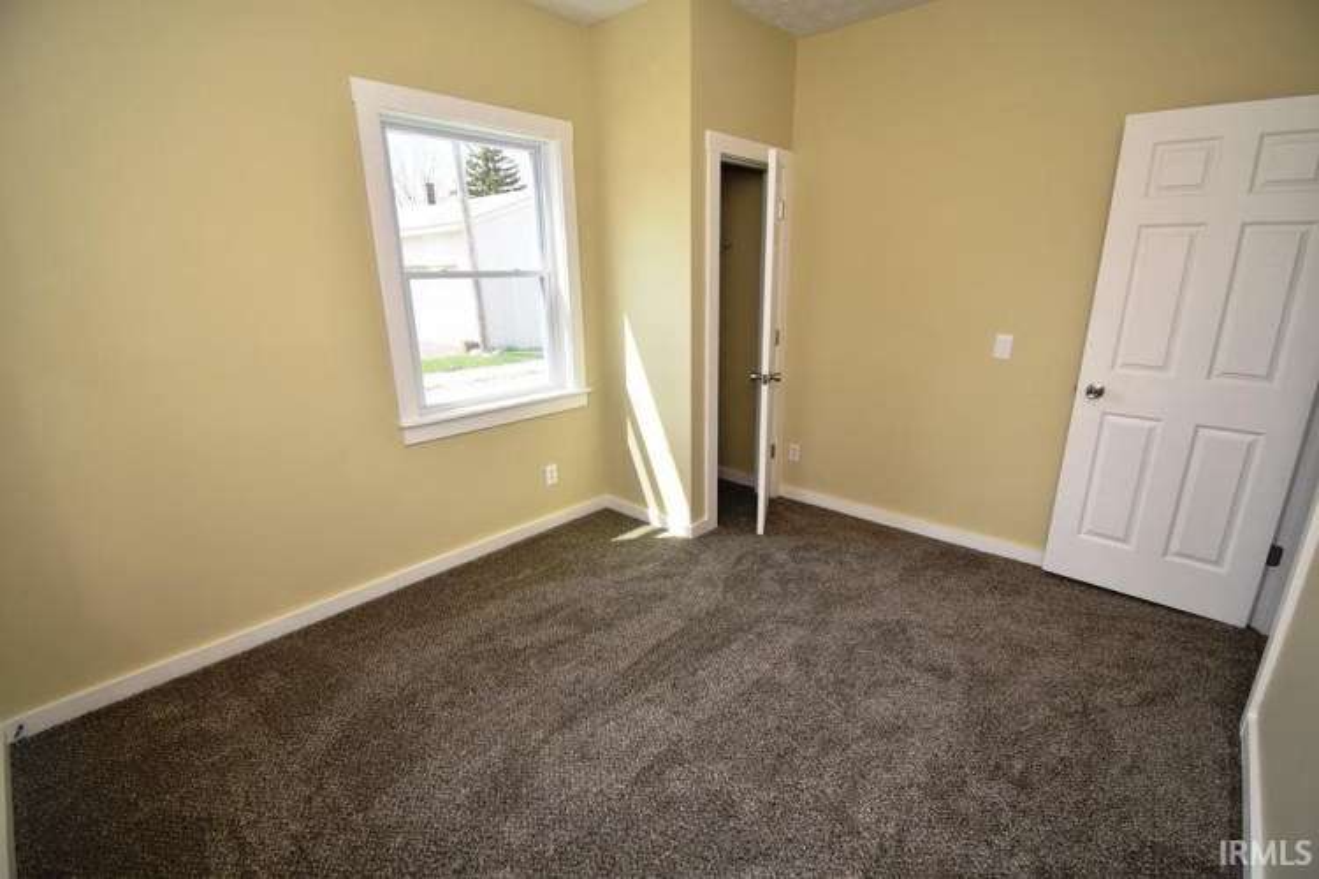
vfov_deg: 77.3
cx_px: 660
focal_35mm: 15
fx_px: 550
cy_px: 440
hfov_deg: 100.4
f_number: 5.6
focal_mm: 10
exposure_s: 1/125
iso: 125
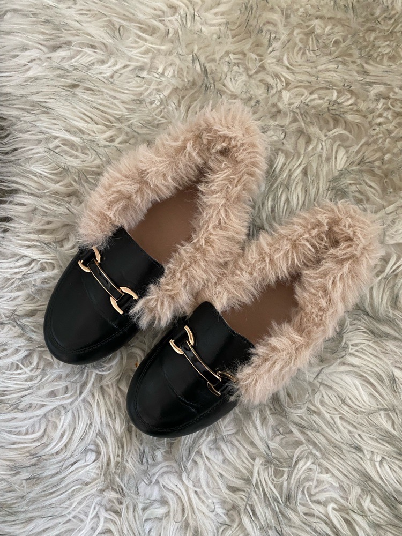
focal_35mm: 26
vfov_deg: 67.3
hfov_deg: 53.1
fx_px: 403
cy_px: 268
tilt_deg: -83.0
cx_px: 201
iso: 640
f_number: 1.8
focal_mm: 4.25
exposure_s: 1/38
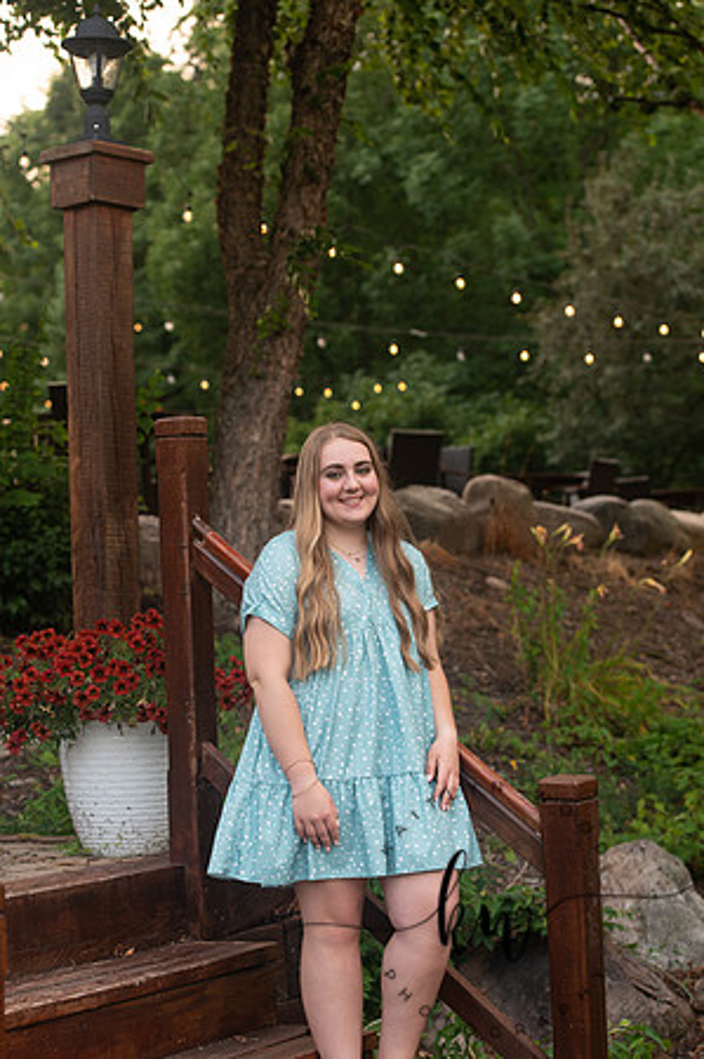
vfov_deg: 28.9
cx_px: 352
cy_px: 530
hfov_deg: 19.4
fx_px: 2058
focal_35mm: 70
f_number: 3.5
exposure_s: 1/320
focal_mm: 70
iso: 500
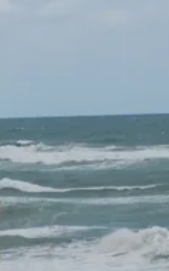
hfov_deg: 3.6
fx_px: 2670
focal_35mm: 362
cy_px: 16
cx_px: 30
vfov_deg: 5.8
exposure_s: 1/500
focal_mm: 58
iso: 100
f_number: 5.6
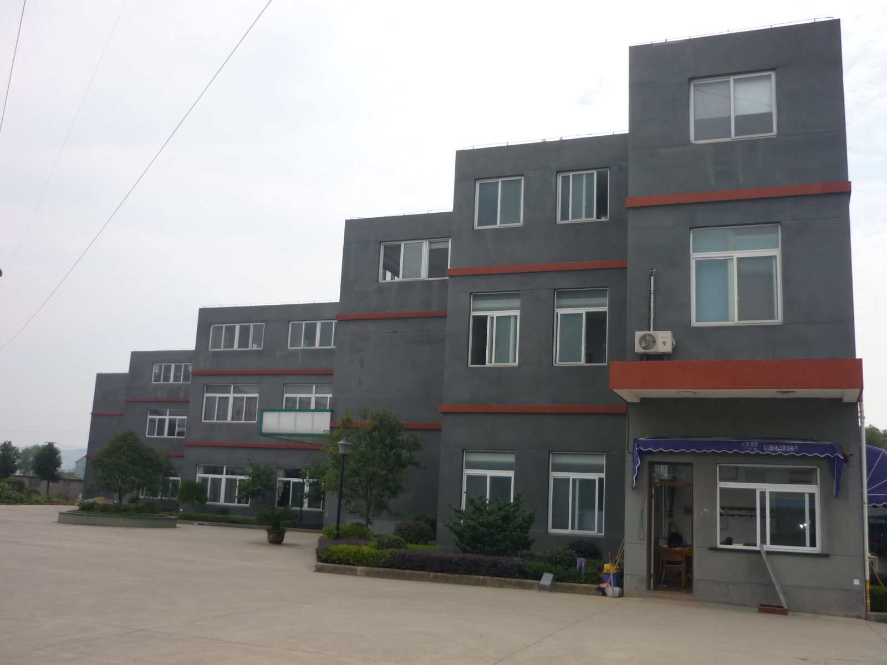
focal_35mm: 33
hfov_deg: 55.4
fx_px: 846
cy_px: 332
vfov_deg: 42.9
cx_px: 444
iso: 80
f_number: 8
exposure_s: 1/160
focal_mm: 5.5
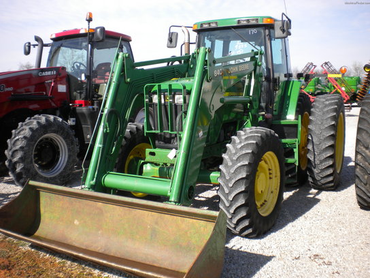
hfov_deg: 52.6
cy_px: 139
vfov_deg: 40.7
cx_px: 185
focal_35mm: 35
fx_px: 374
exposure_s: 1/438
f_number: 4.6
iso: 80
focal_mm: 6.3
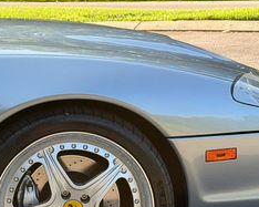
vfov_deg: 12.0
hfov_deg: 14.8
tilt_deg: -12.8
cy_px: 147
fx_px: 981
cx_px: 10
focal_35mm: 128
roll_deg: -0.7
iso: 64
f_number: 1.78
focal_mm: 6.76
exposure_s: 1/794
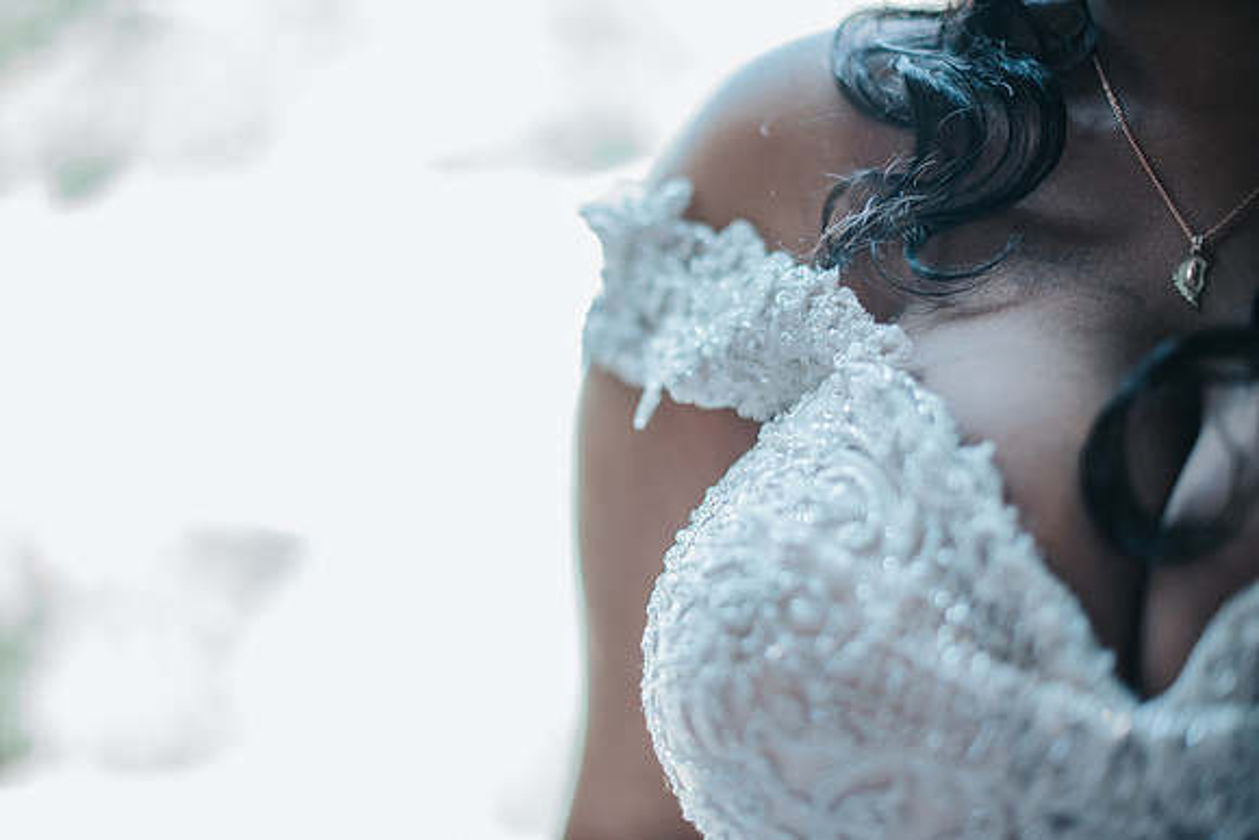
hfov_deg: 39.6
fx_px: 1749
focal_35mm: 50
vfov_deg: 27.0
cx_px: 630
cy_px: 420
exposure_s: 1/320
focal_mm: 50
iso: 640
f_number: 1.8
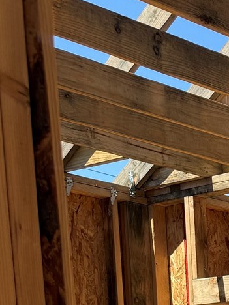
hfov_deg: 12.4
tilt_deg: -10.9
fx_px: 926
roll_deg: -0.9
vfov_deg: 15.0
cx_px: 459
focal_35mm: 105
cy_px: 618
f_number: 1.78
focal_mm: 6.76
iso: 80
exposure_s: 1/1901
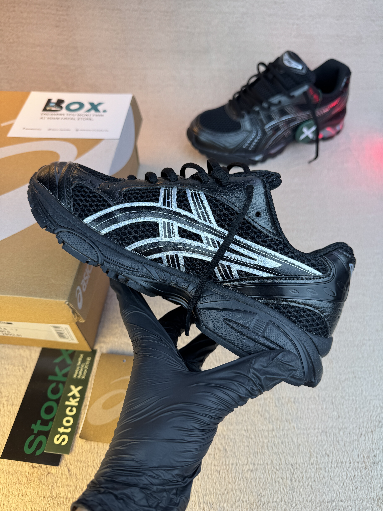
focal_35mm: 24
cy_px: 256
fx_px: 354
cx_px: 192
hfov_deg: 56.8
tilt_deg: -53.3
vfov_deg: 71.6
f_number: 1.78
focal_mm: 6.76
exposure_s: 1/621
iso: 80
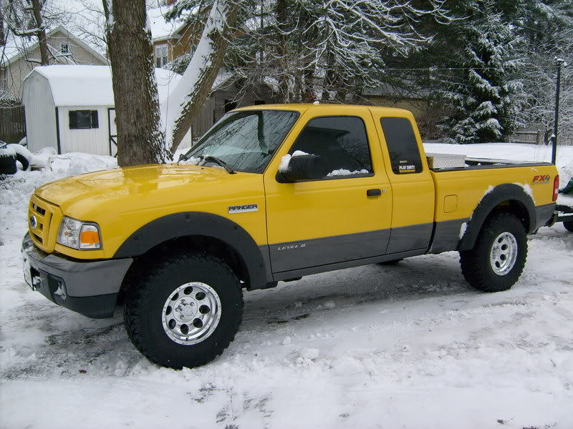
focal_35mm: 35
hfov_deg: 52.6
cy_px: 214
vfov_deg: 40.7
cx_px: 286
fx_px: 579
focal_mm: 5.8
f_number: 2.8
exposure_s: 1/250
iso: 80
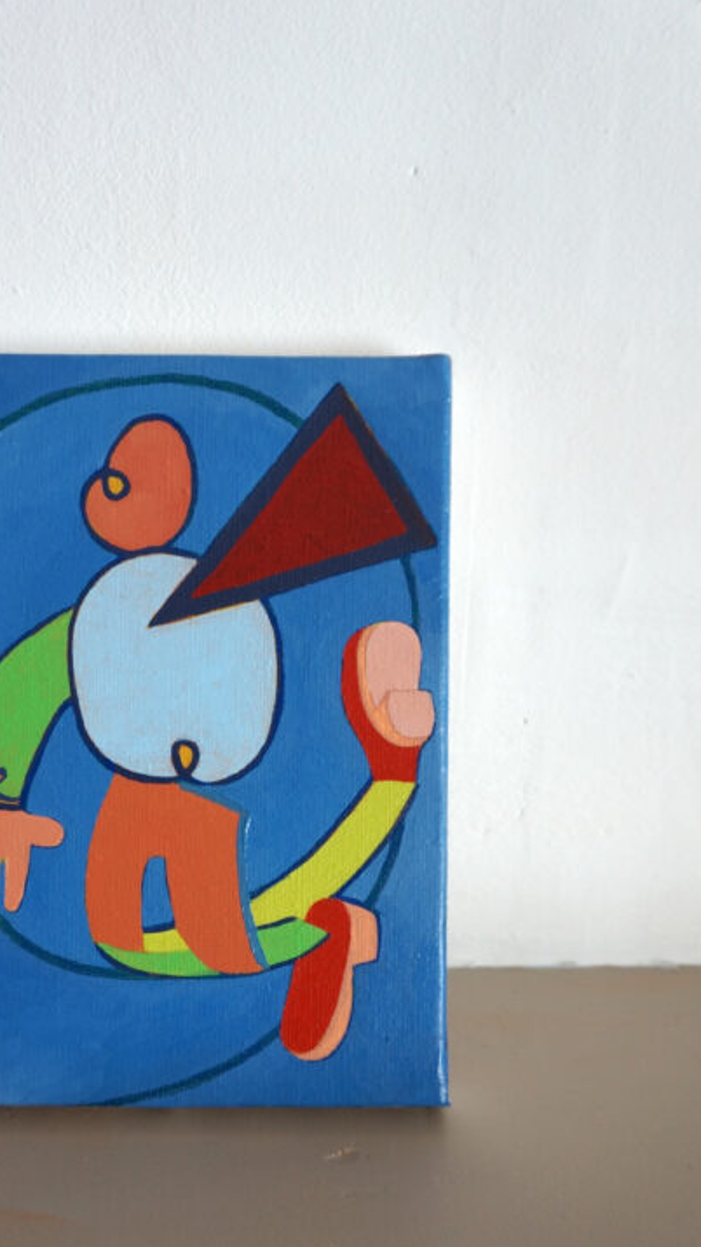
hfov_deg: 32.3
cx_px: 183
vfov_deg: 54.8
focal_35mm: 36
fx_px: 1190
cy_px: 766
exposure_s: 1/30
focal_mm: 16
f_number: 3.5
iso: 125
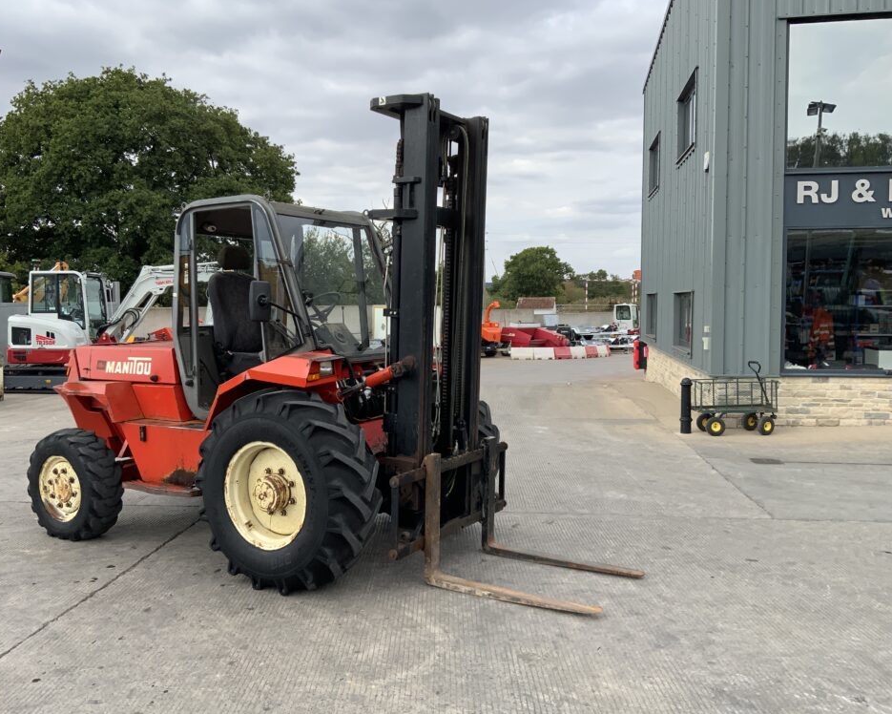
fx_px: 818
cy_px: 349
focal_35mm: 31
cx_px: 405
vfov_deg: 47.1
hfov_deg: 57.1
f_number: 1.8
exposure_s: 1/1035
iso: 16
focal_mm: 3
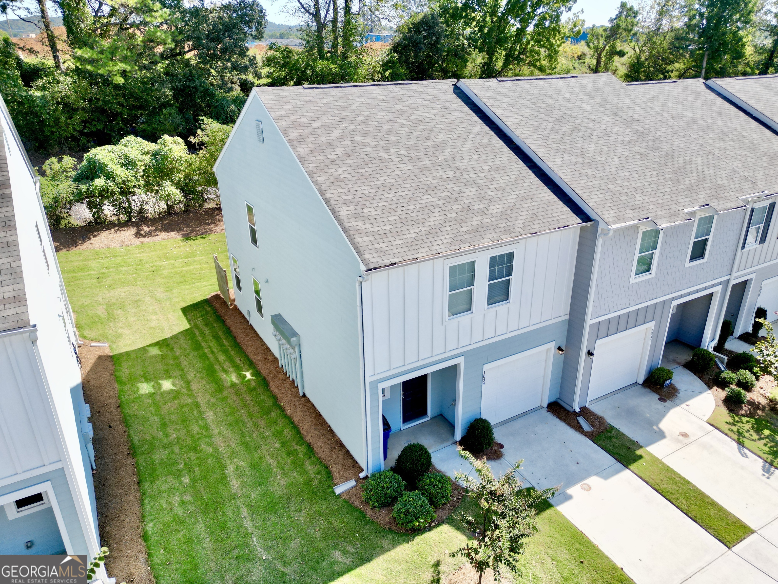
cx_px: 389
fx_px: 539
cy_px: 292
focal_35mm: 24
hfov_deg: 71.6
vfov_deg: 56.8
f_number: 1.7
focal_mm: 6.72
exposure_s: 1/1500
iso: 100
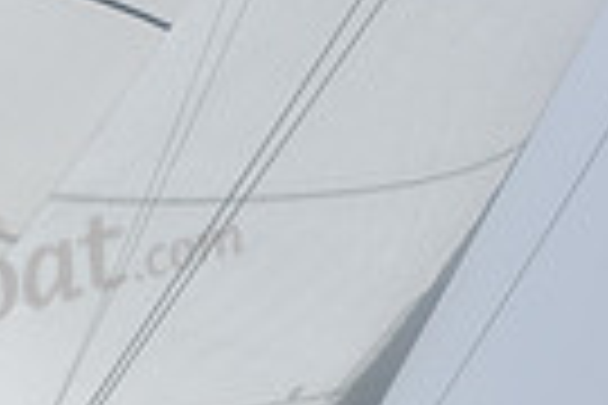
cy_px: 601
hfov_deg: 6.2
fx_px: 5438
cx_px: -622
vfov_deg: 4.2
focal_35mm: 322
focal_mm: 75
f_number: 11
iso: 320
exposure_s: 1/800
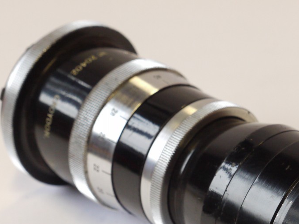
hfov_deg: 13.5
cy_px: 196
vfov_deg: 10.2
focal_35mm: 145
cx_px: 255
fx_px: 1252
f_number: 8
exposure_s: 1/60
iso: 800
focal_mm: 41
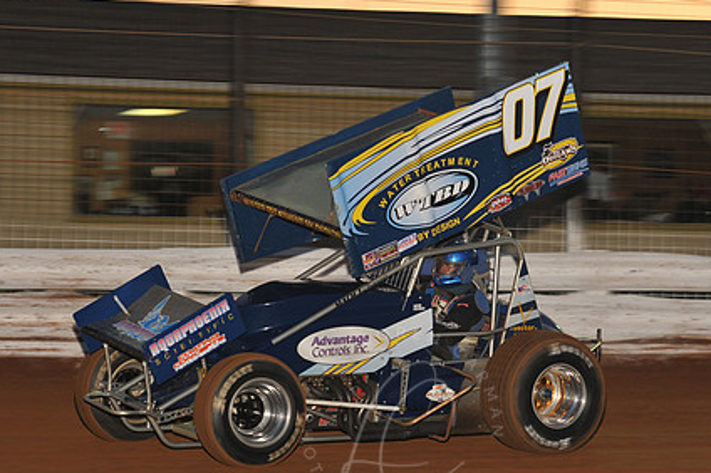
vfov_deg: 8.4
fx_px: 3236
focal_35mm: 164
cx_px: 401
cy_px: 273
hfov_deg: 12.5
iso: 640
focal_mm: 120
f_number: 6.3
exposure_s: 1/320
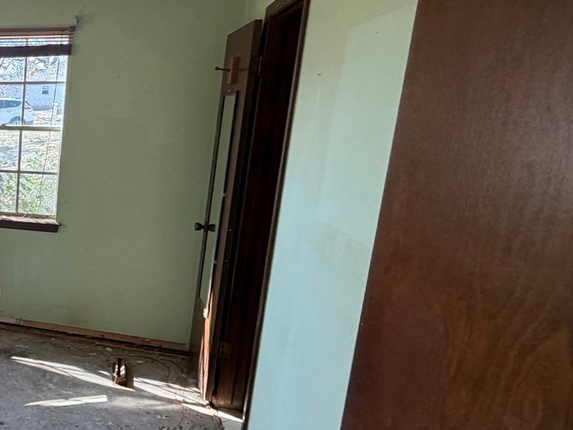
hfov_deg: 39.5
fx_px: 579
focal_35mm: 35
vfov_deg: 40.7
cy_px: 219
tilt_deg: -9.5
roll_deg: -0.5
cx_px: -99
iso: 125
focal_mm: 2.22
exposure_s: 1/121
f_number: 2.2
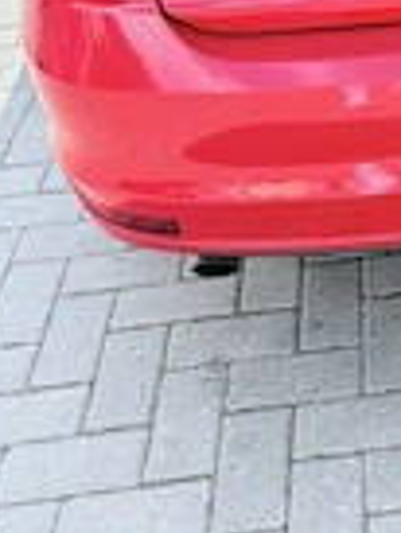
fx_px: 1080
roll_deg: +4.5
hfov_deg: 19.3
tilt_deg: -24.7
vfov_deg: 25.7
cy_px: -54
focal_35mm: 70
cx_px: 533
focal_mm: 6.76
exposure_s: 1/1156
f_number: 1.78
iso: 100
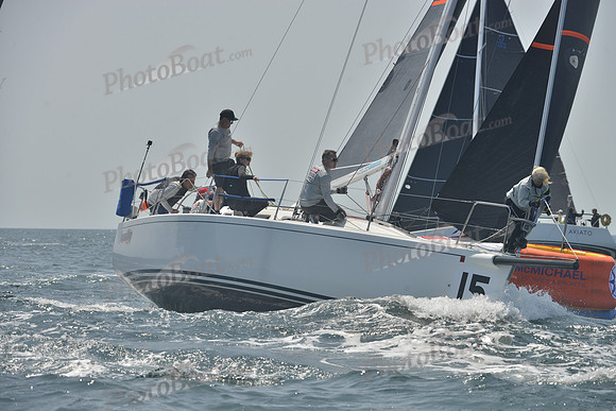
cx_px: 308
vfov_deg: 6.5
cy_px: 206
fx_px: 3594
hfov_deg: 9.8
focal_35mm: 210
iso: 280
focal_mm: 210
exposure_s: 1/1250
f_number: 8
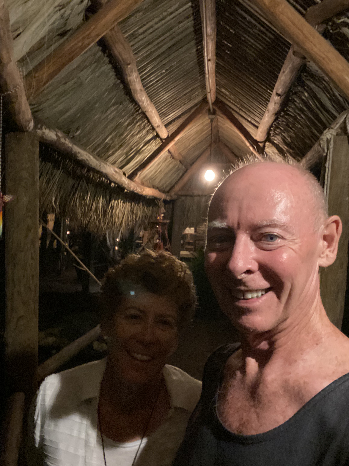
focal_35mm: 30
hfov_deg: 46.8
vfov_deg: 60.0
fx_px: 403
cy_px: 233
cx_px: 174
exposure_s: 1/15
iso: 800
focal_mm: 2.71
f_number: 2.2
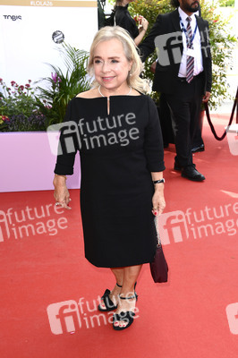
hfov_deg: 25.9
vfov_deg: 38.2
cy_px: 179
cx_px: 119
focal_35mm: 52
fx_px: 517
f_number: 6.3
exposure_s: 1/250
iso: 500
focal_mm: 52
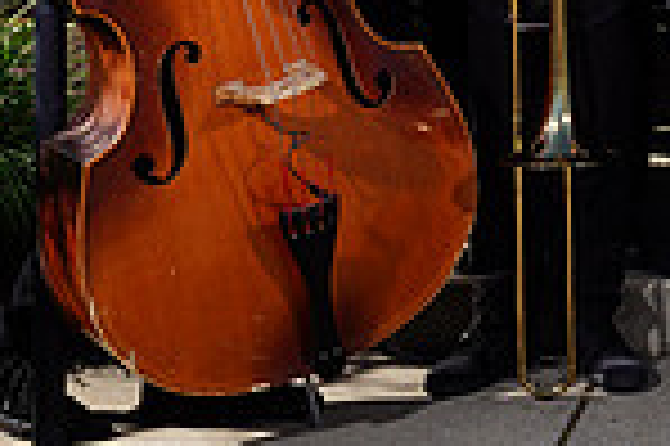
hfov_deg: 12.6
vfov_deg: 8.8
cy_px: -223
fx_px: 2826
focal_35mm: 152
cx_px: 1124
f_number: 10
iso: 100
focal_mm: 39
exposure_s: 1/250
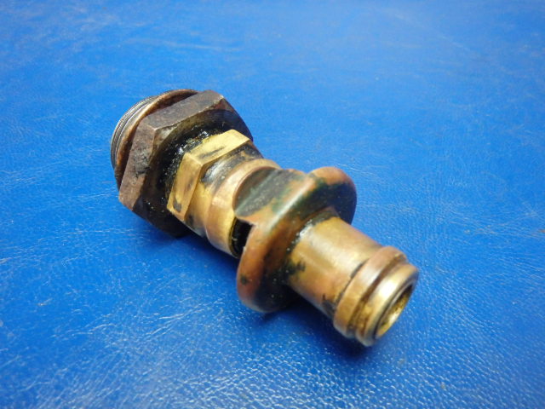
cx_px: 272
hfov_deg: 63.4
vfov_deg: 49.7
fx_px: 441
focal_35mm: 28
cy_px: 204
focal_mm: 5
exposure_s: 1/30
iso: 800
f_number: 3.9
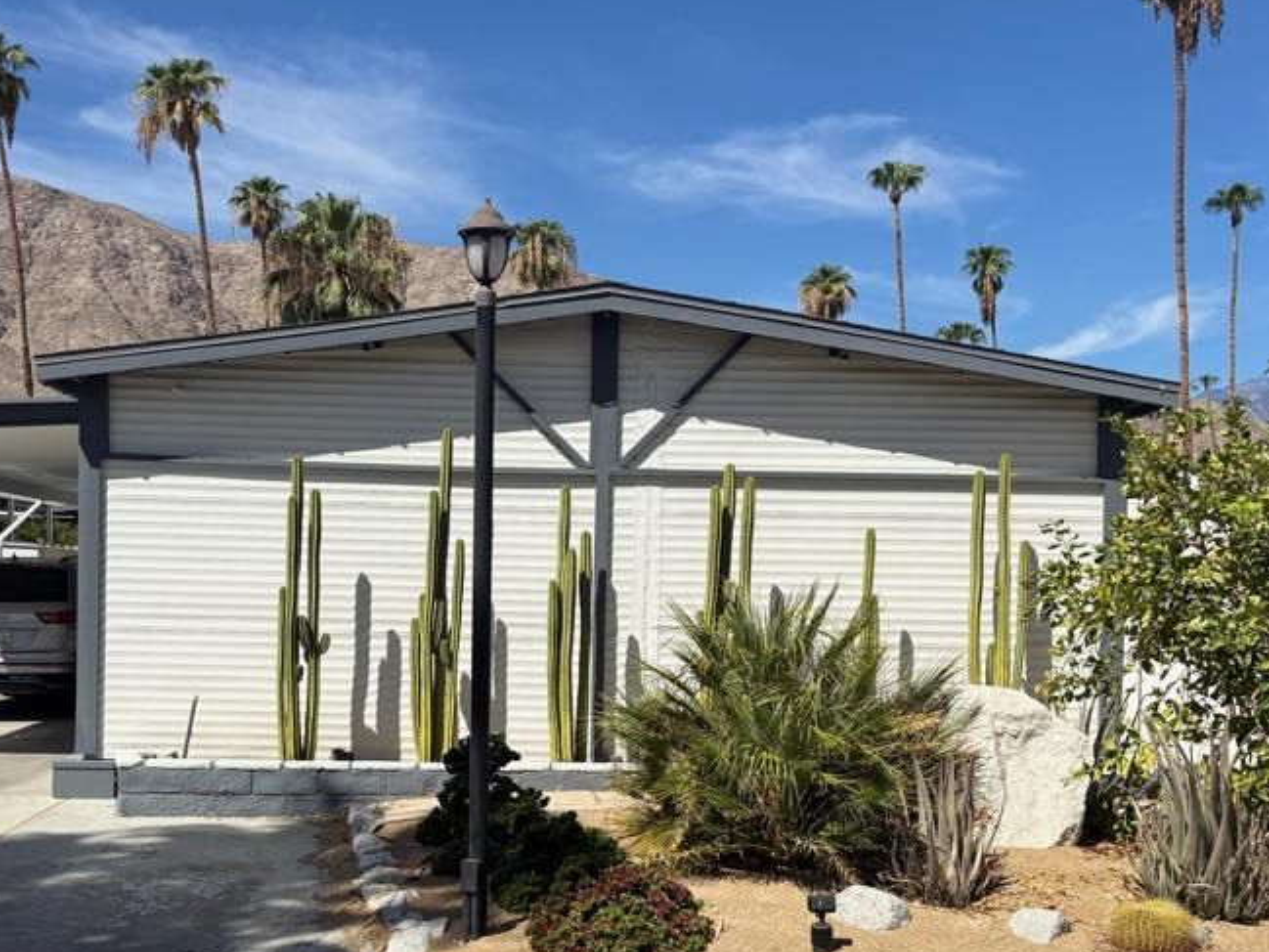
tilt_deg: -1.5
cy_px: 633
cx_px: 501
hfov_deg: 45.5
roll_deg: -0.4
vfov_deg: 34.8
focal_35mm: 41
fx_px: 1503
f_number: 1.6
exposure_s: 1/4950
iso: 50
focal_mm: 5.96
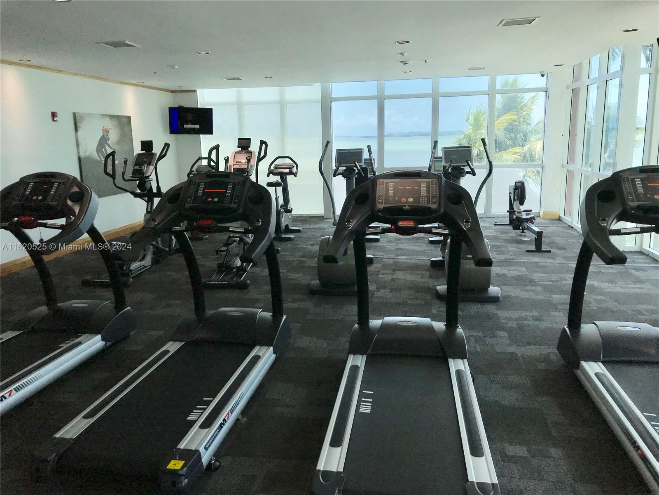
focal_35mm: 28
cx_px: 330
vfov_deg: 49.7
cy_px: 248
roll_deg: +1.9
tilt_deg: -13.2
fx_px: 533
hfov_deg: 63.4
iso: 20
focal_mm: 3.99
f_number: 1.8
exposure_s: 1/997
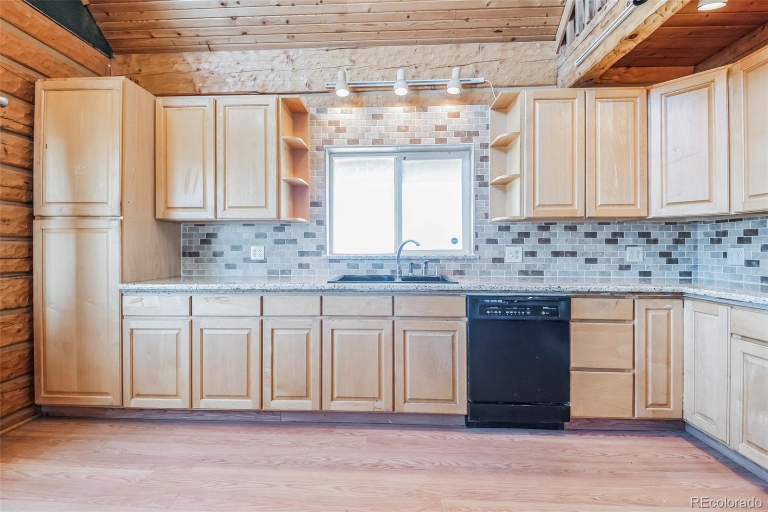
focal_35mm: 15
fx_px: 320
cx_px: 384
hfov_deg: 100.4
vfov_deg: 77.3
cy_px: 256
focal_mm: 15
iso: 800
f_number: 7.1
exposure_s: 1/25
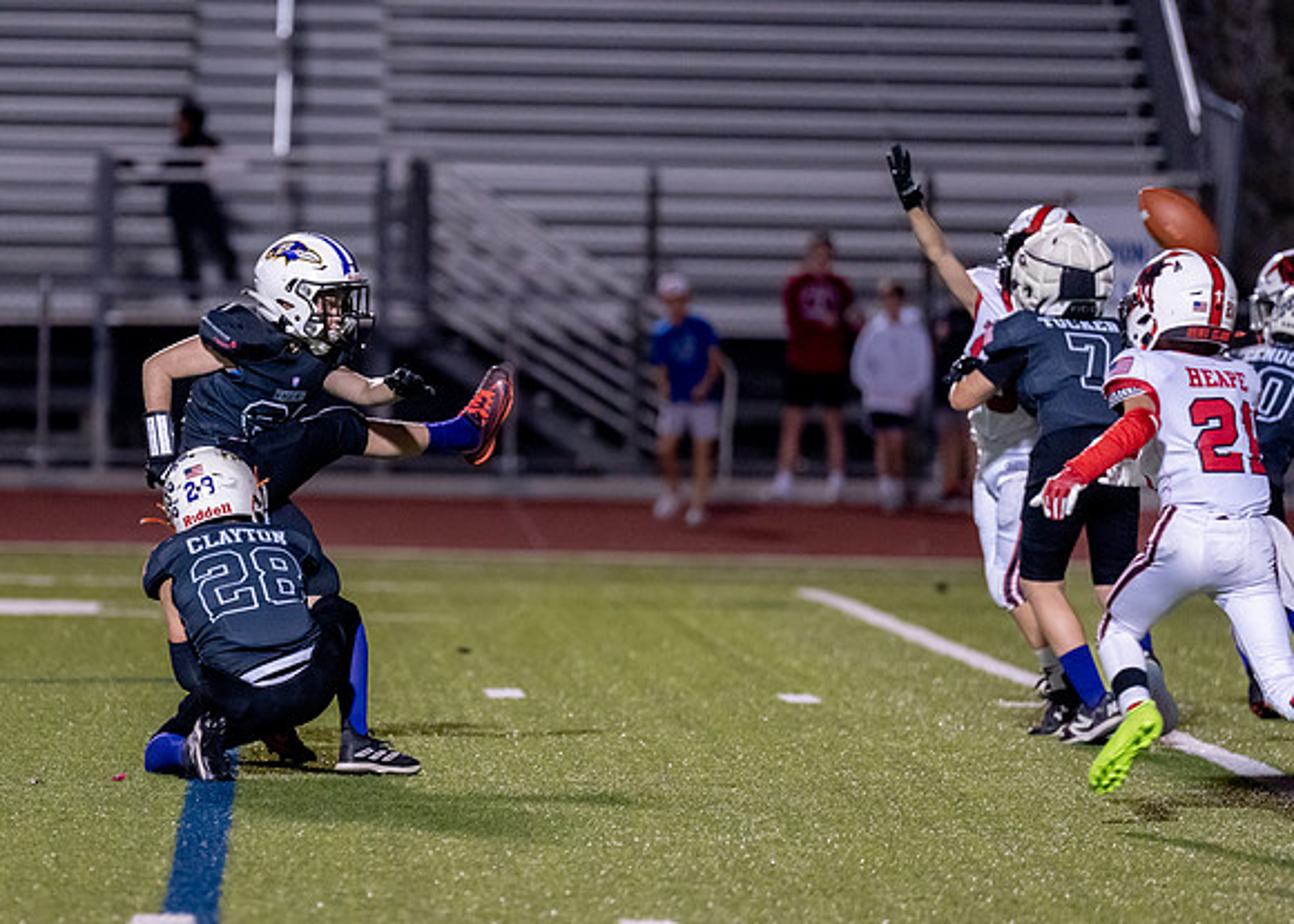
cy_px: 445
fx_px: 10511
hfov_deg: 7.0
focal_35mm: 286
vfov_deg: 5.0
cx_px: 379
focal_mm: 200
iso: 2500
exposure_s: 1/1000
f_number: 2.8
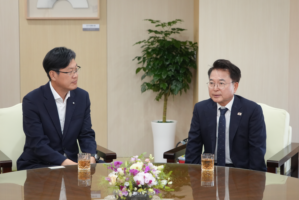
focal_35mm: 70
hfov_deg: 28.8
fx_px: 582
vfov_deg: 19.5
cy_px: 100
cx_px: 150
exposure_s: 1/250
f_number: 5.6
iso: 3200
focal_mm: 70
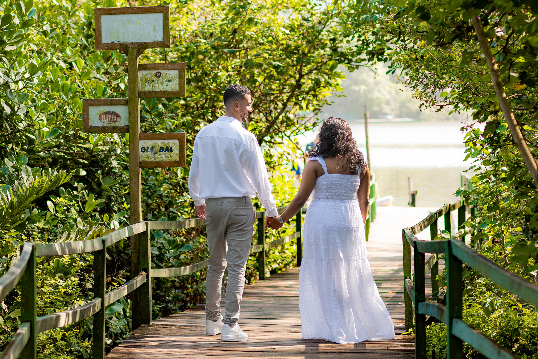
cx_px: 269
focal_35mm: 131
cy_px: 180
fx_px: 1964
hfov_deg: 15.6
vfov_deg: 10.4
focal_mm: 85
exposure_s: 1/400
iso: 160
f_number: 3.2
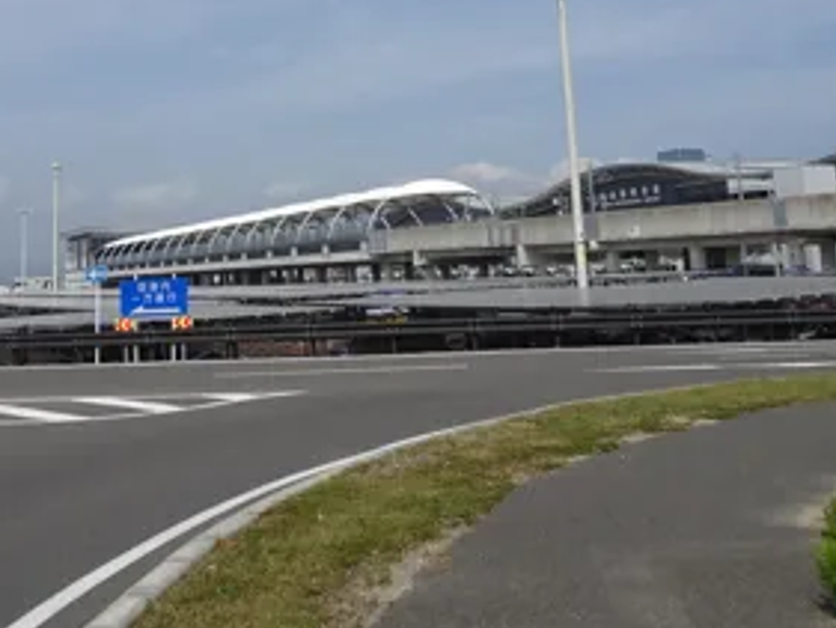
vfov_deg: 33.8
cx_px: 381
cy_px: 98
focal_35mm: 41
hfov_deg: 45.7
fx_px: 991
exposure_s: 1/1600
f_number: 3.5
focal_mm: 4.1
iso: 80
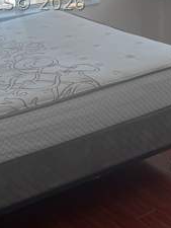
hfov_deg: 19.9
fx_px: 487
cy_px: 3
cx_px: 61
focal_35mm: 74
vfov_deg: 25.1
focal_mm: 5.1
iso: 50
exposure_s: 1/397
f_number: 1.6
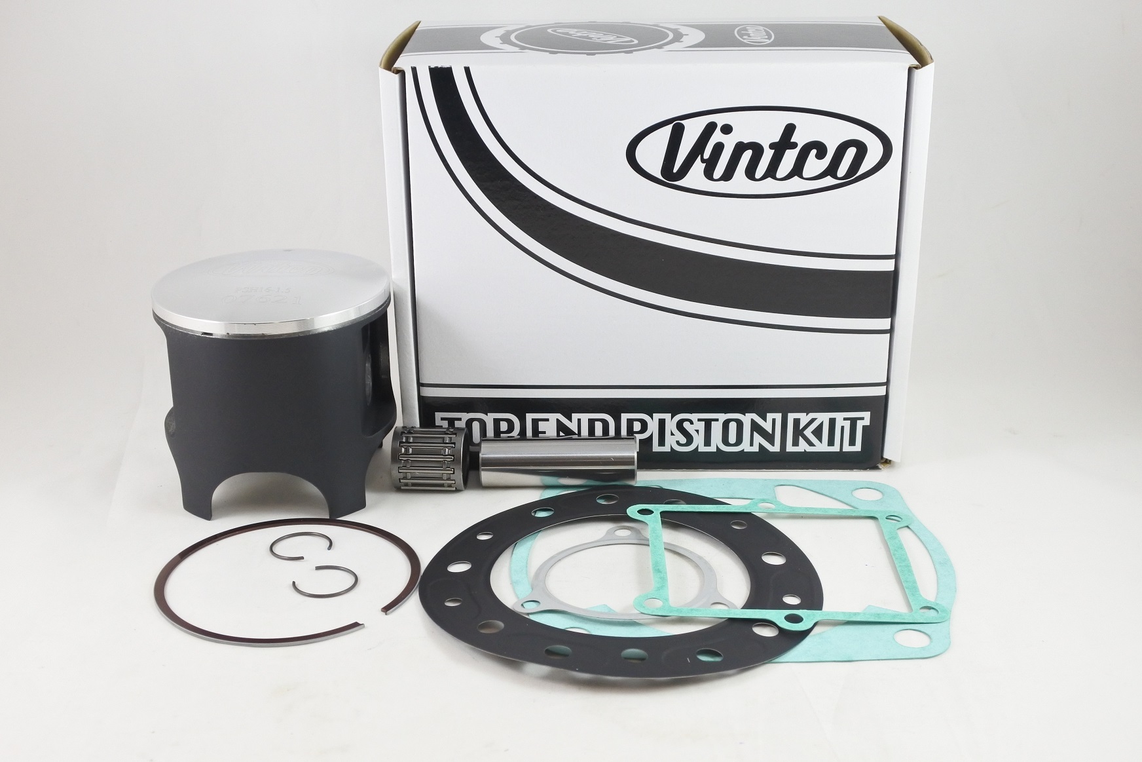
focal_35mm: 39
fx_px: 1237
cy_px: 381
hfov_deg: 49.5
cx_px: 571
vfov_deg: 34.2
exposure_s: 1/125
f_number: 4.2
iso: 640
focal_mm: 14.7
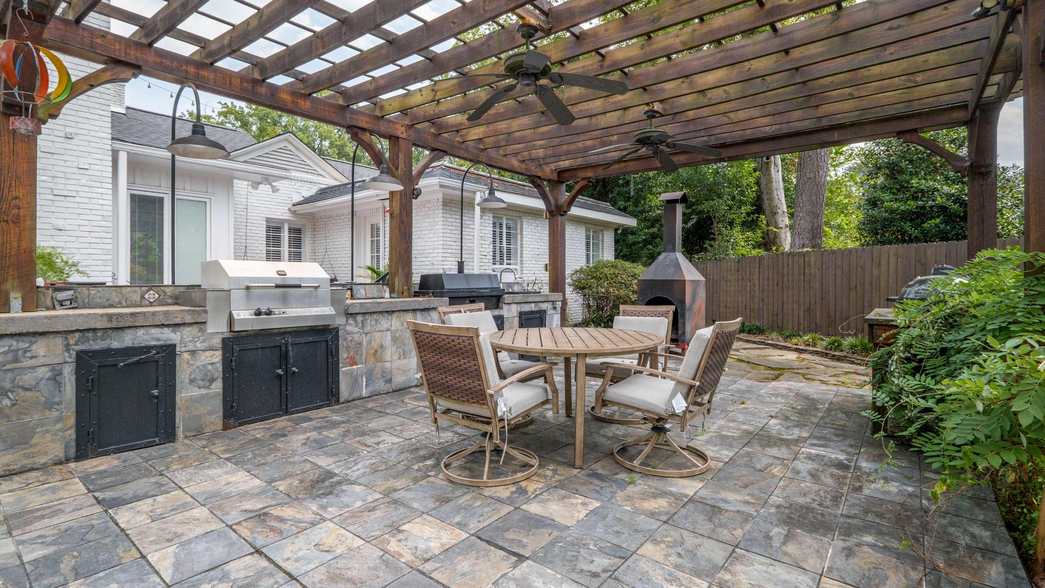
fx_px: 443
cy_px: 288
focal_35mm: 16
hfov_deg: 99.4
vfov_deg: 67.1
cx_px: 530
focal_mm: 10
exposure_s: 1/550
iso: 1250
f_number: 7.1
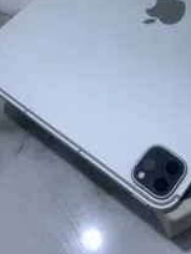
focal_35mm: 51
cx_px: 165
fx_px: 375
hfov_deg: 27.7
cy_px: 83
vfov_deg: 37.1
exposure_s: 1/50
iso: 125
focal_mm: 4.25
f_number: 1.8
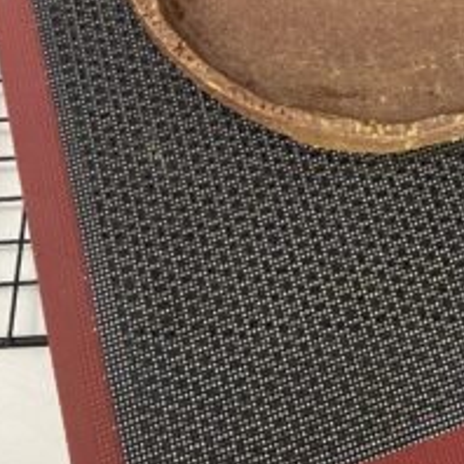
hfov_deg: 28.8
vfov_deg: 28.0
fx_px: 880
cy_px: 16
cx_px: 385
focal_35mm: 58
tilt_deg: -68.8
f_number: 1.8
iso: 500
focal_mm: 4.25
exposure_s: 1/25
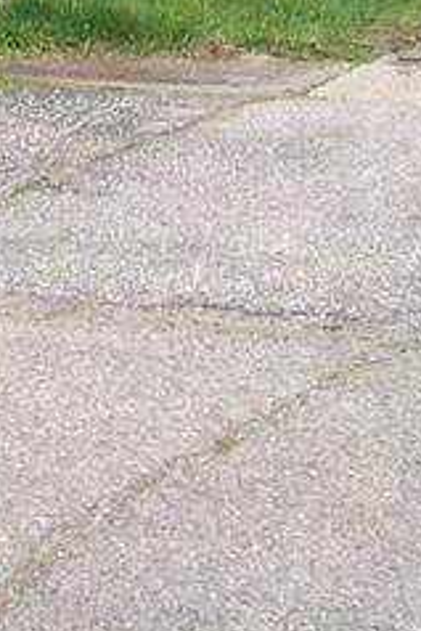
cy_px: -200
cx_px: -286
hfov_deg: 8.3
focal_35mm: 161
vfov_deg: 12.3
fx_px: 2820
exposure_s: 1/461
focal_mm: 6
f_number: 4.8
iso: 80
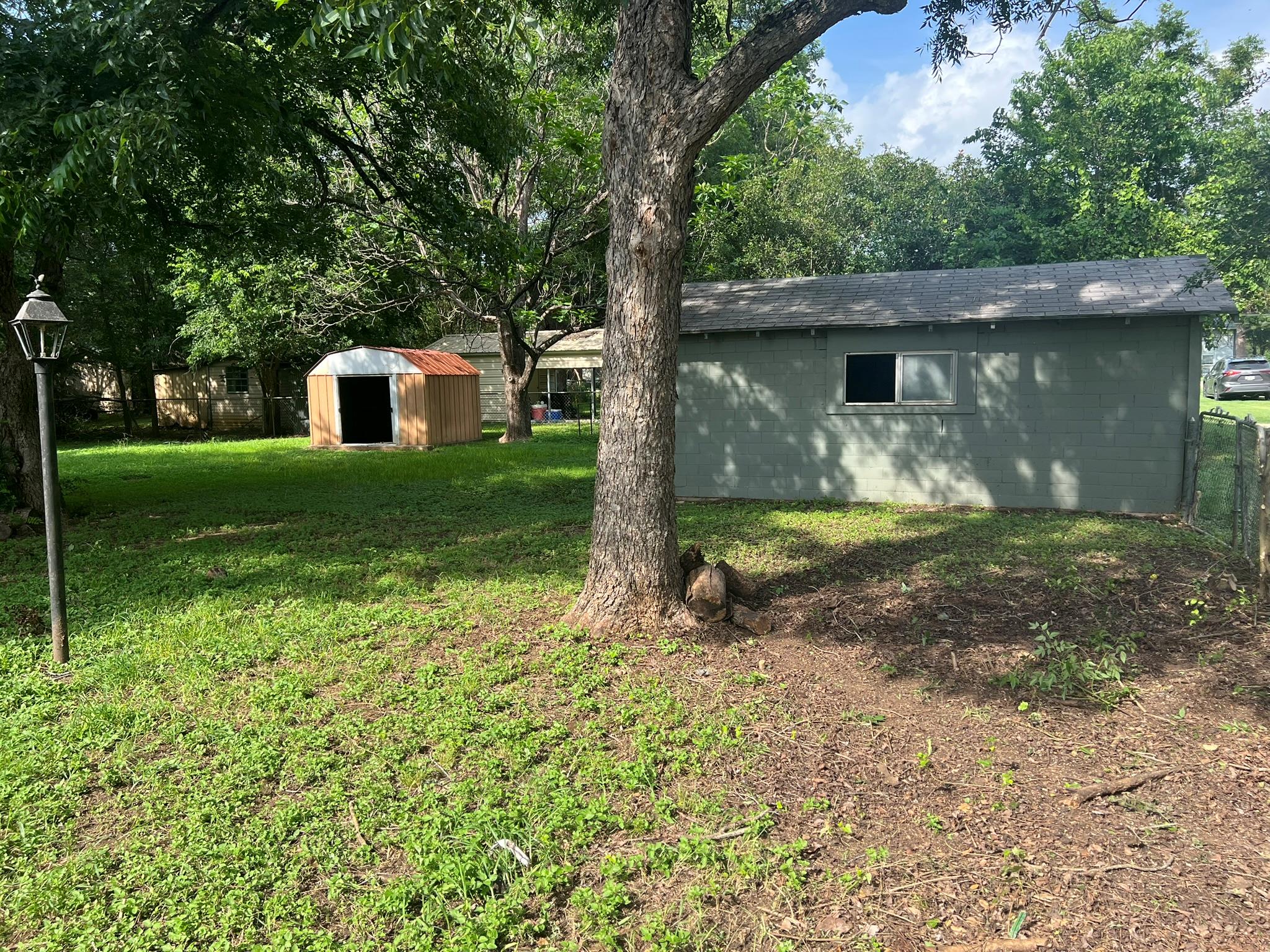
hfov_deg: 67.3
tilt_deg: -6.0
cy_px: 476
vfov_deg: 53.1
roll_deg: +0.3
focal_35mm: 26
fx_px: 954
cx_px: 635
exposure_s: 1/1019
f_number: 1.5
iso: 50
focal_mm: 5.7
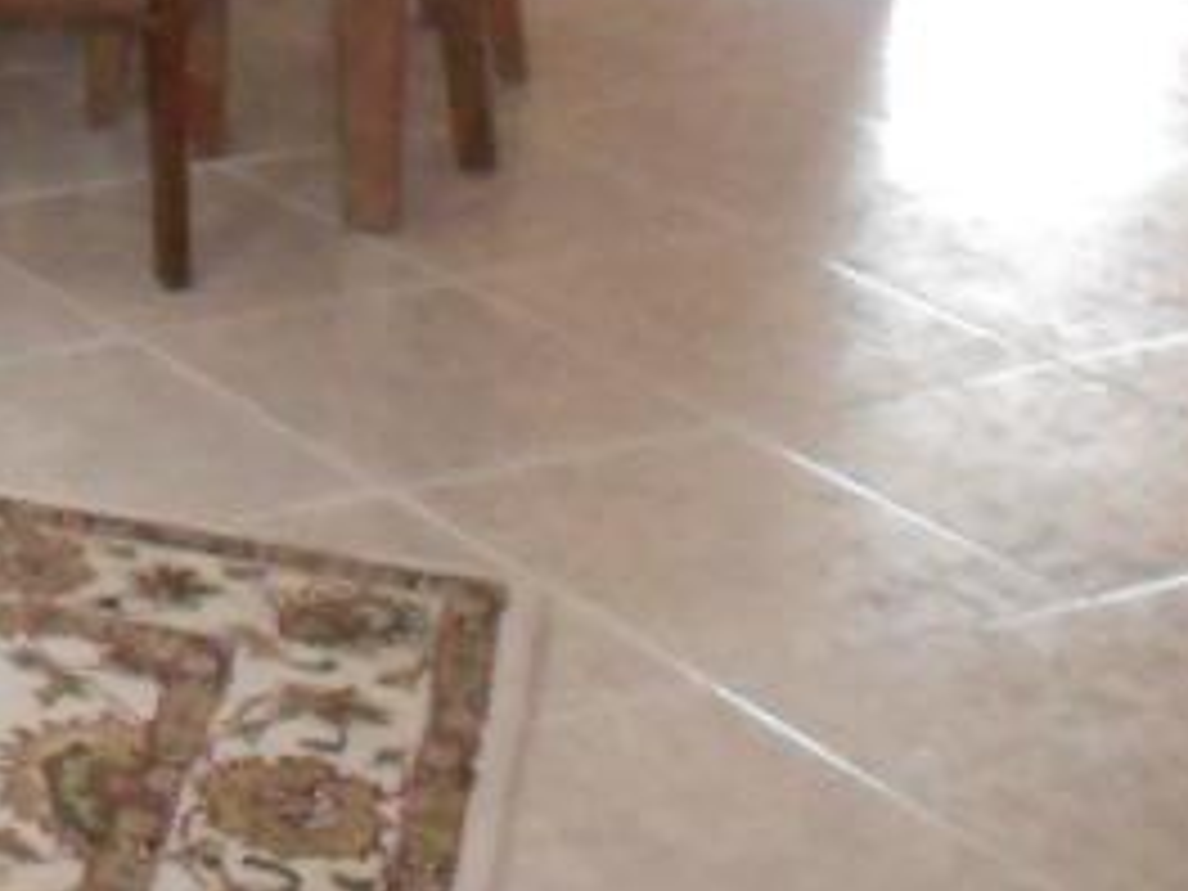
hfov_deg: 16.8
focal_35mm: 101
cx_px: -801
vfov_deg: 13.6
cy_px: -540
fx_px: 3466
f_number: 3.2
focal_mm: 4.6
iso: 800
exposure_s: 1/25
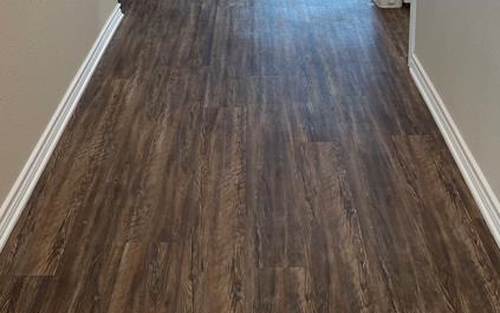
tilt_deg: -9.1
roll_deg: -0.5
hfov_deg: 40.3
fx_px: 682
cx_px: 265
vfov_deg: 22.8
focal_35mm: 50
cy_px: -104
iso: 80
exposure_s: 1/60
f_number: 1.6
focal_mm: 5.1
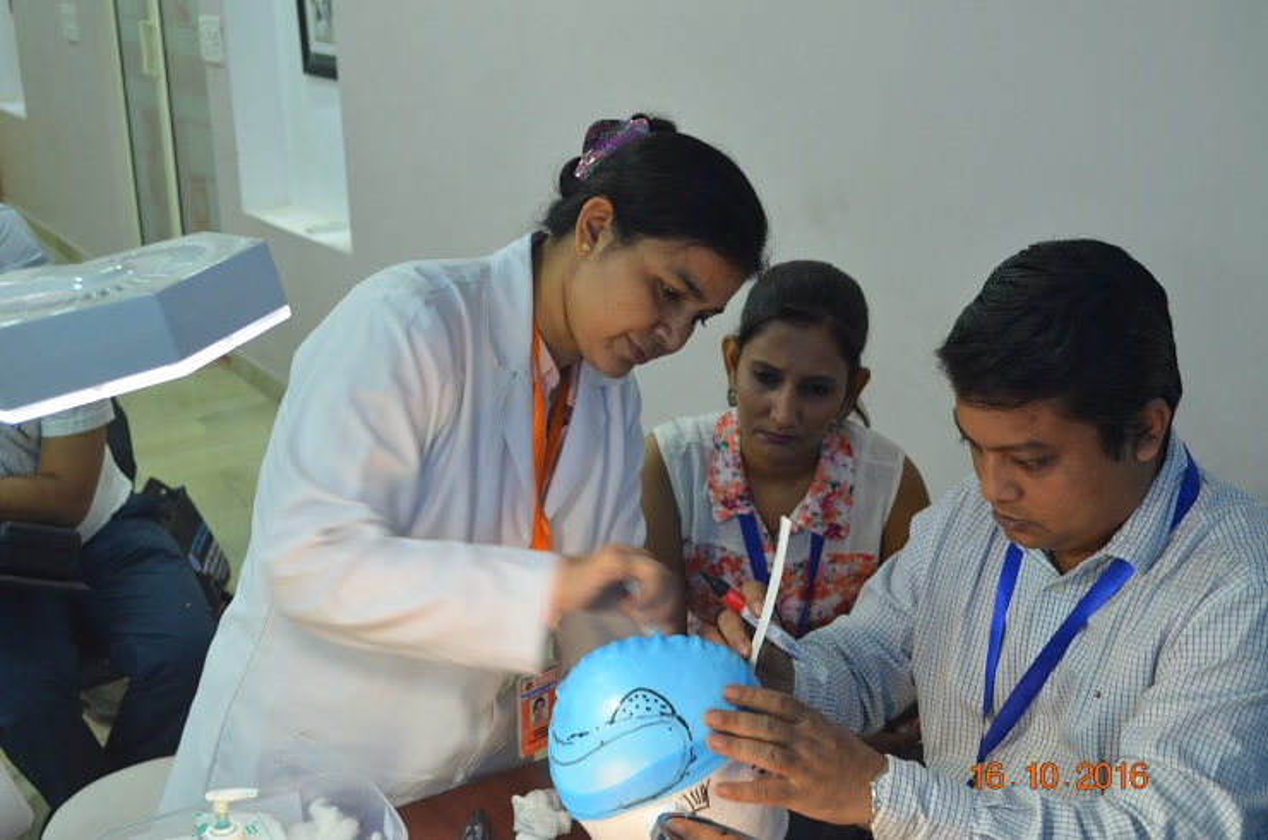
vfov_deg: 27.9
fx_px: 1687
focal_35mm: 48
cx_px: 634
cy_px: 420
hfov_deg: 41.2
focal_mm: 32
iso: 800
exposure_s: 1/30
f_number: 4.8
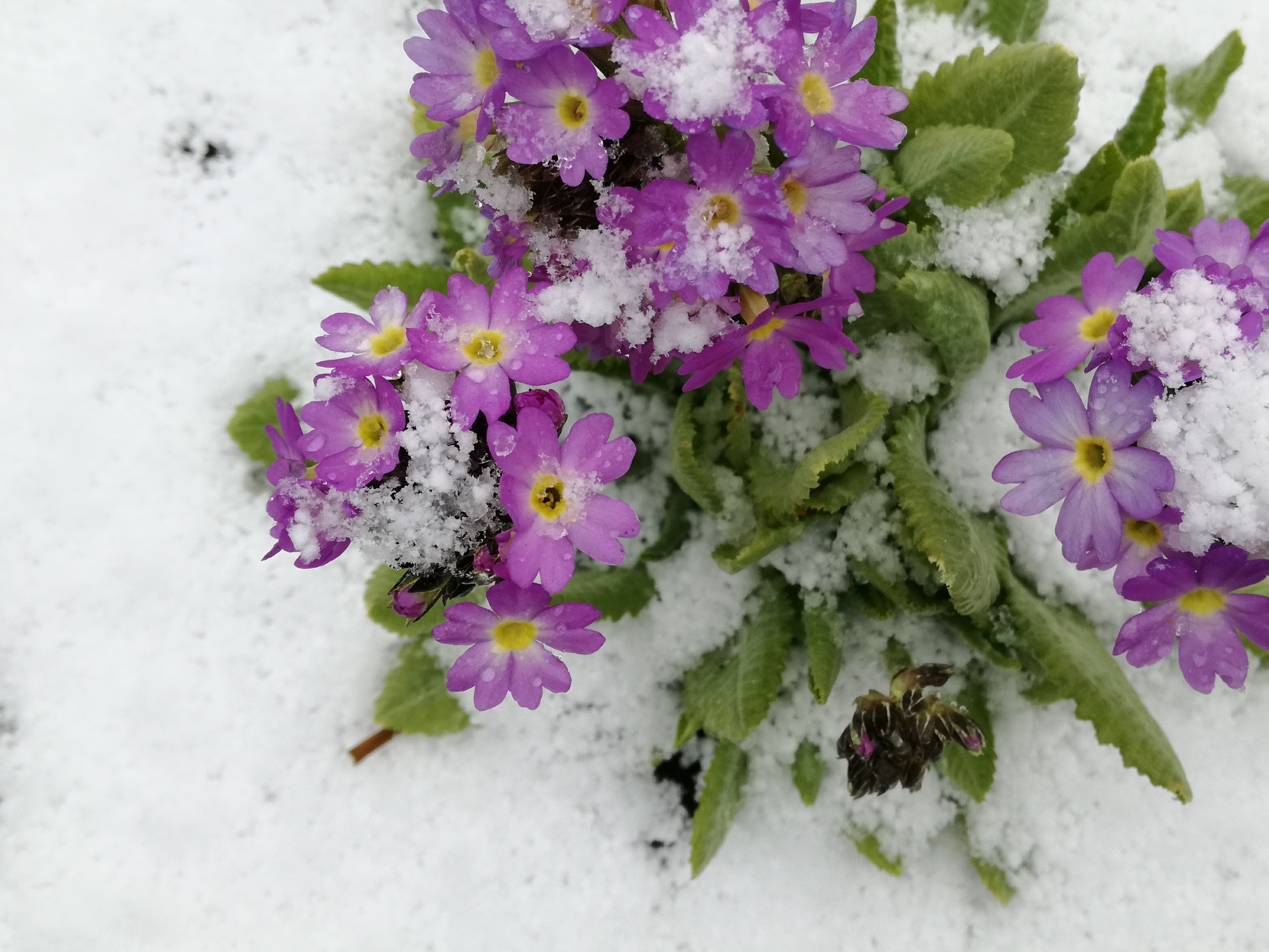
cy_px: 351
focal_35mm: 36
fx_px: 1320
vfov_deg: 39.4
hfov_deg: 51.2
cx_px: 725
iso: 50
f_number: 2
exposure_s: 1/772
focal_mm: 3.79
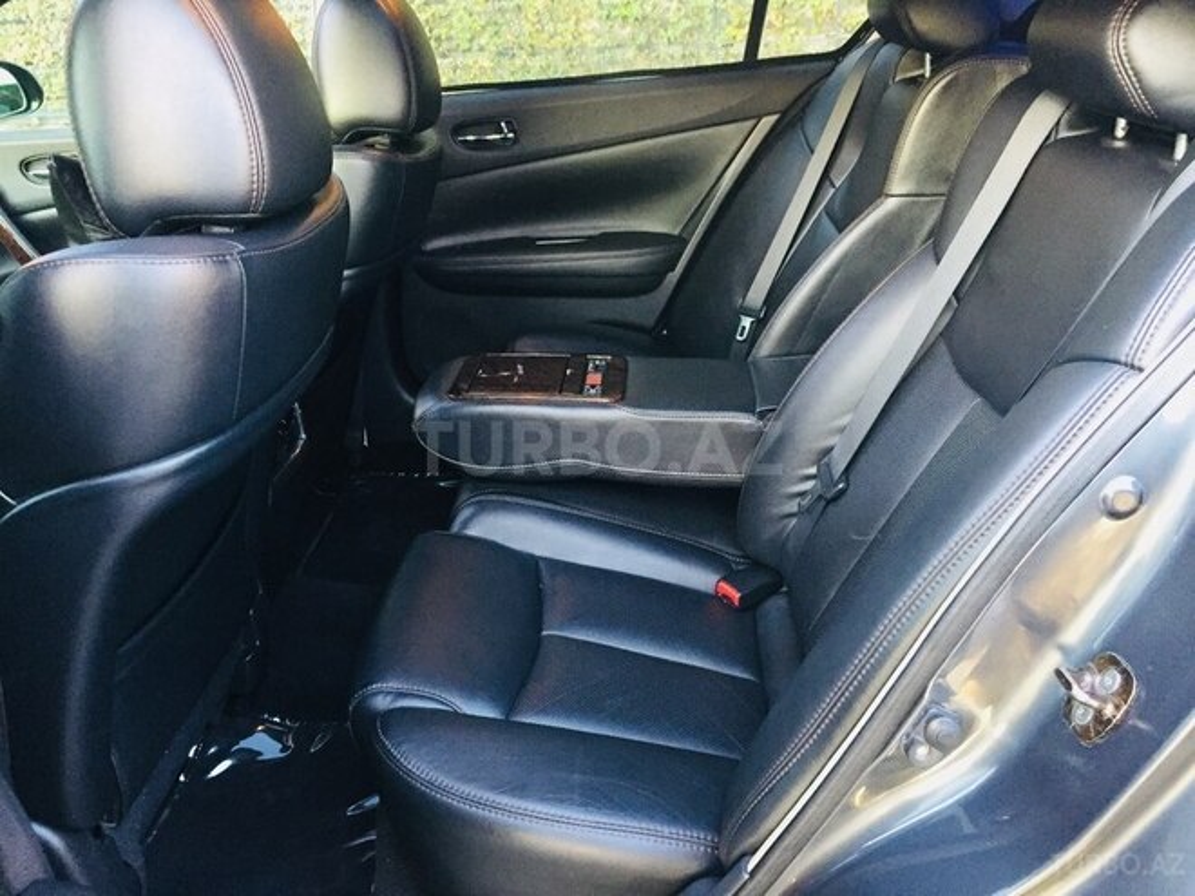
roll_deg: +3.7
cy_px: 448
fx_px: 1001
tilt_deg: -22.5
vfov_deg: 48.2
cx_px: 598
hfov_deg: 61.7
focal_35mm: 29
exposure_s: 1/33
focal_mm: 4.15
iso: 320
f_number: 2.2
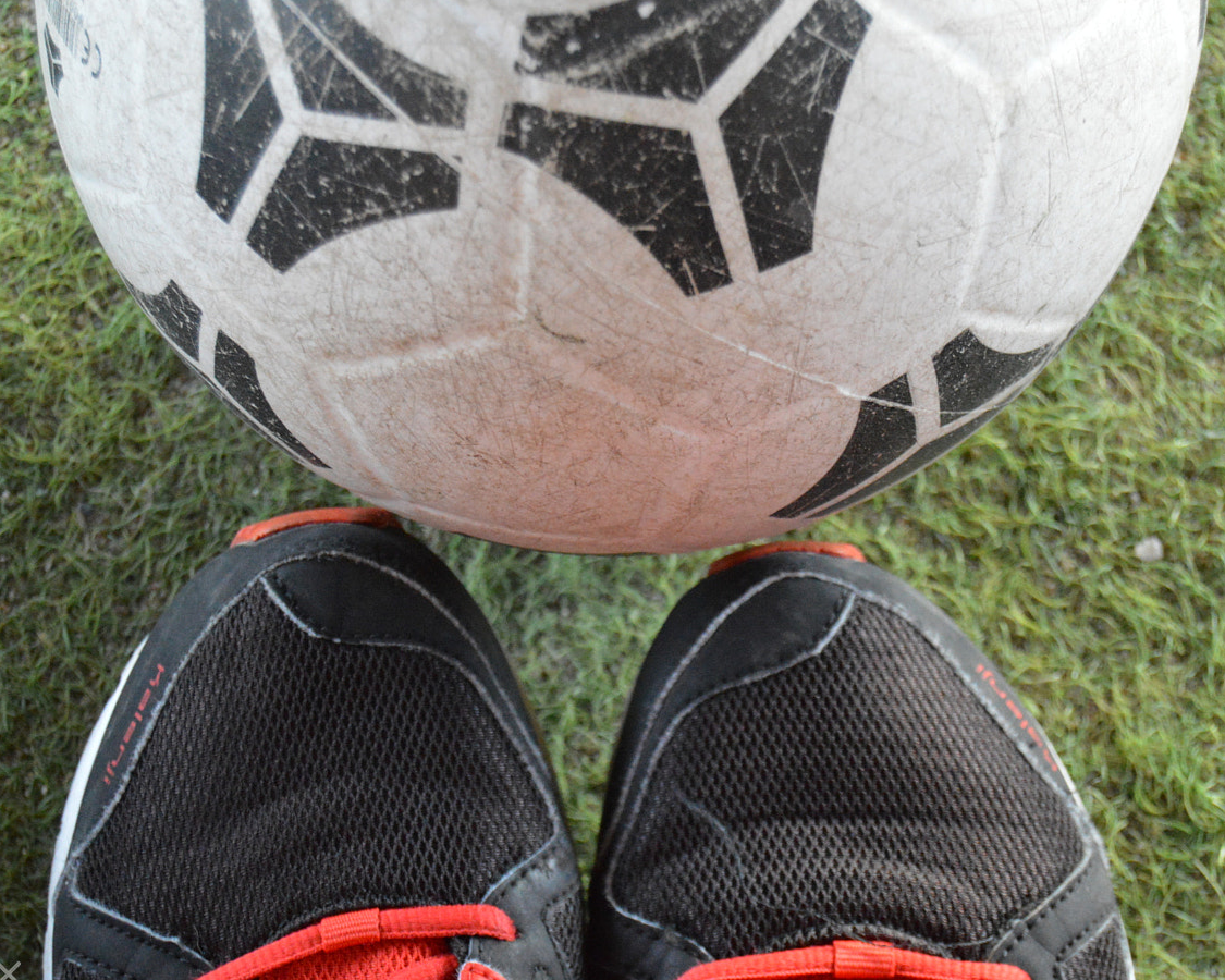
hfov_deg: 20.0
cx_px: 622
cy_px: 550
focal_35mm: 96
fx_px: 3481
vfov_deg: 16.0
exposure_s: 1/250
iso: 3200
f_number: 5.3
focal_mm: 48
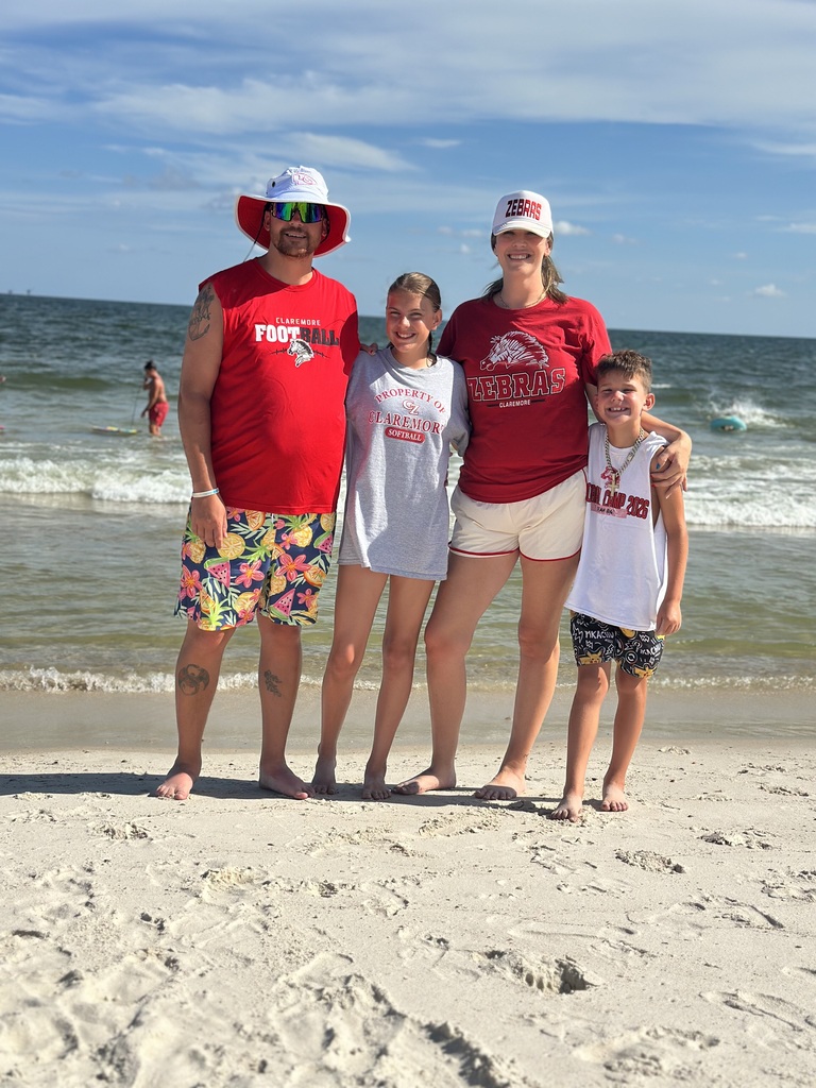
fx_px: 1509
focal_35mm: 48
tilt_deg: -8.0
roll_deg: -3.4
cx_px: 408
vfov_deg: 39.7
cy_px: 544
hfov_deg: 30.3
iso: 80
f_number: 1.78
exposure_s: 1/9804
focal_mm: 6.86
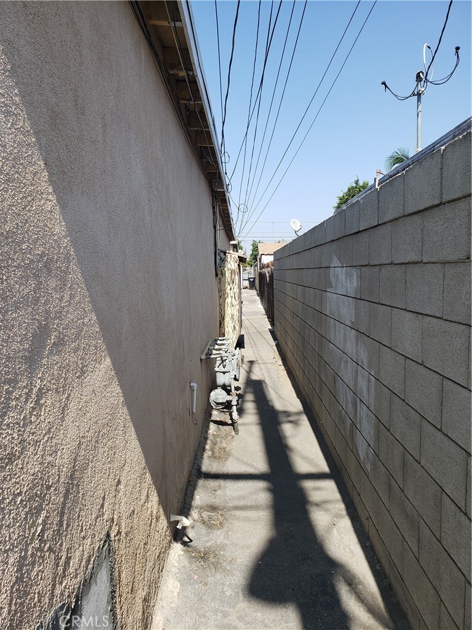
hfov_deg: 53.1
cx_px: 236
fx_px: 473
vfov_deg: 67.3
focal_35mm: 26
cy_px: 315
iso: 50
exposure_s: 1/809
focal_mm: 4.3
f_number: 2.4
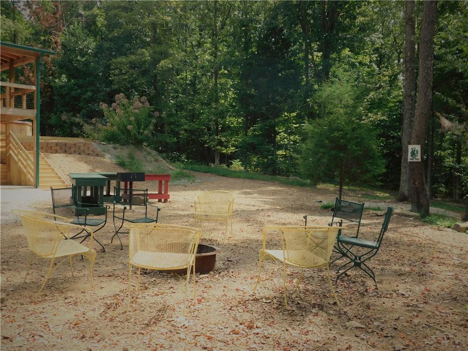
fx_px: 487
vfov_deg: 39.7
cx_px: 234
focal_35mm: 36
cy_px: 176
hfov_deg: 51.4
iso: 125
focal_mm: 6.3
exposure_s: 1/250
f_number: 3.5
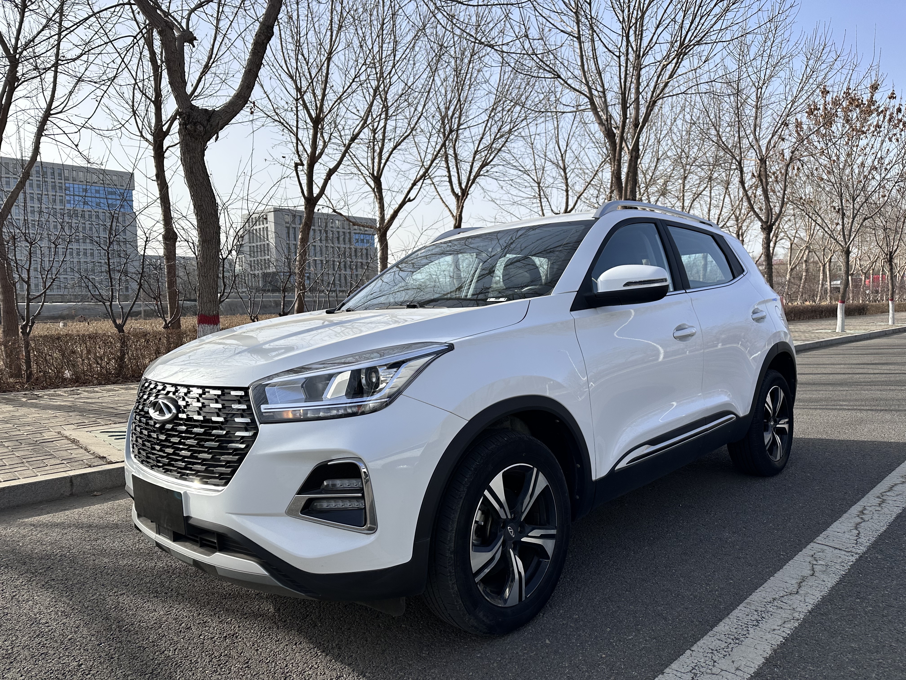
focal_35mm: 24
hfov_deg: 71.6
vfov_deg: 56.8
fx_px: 628
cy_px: 340
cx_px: 453
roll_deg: +2.2
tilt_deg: -1.0
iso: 80
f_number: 1.78
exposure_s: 1/3861
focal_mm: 6.86
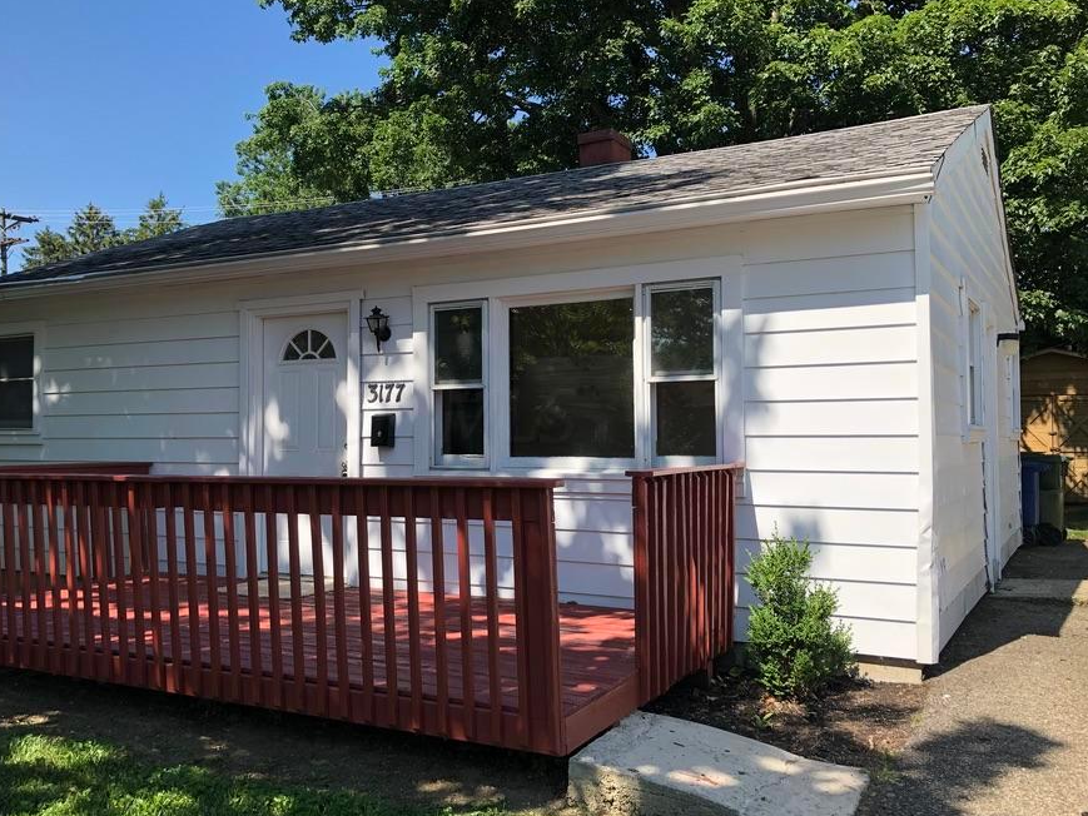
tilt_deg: +3.2
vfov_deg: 43.0
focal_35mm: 33
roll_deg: -0.6
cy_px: 416
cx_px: 449
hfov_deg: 55.0
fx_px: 1037
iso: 20
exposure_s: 1/906
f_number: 1.8
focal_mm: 3.99
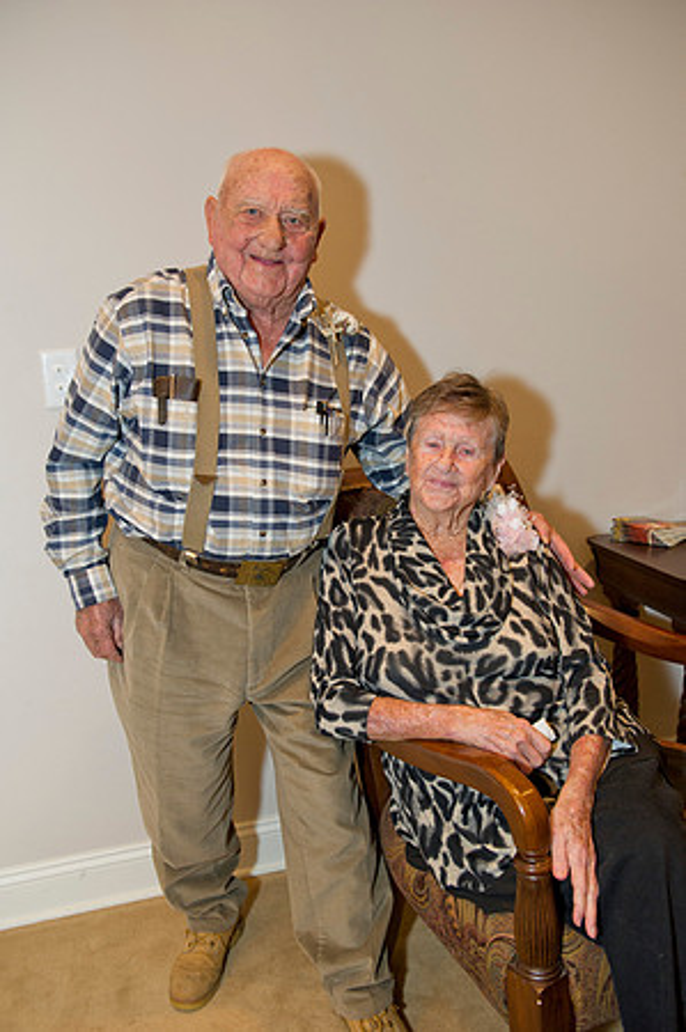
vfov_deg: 58.8
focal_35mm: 32
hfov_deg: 41.0
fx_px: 917
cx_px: 343
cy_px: 516
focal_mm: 32
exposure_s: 1/80
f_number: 4
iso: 1250
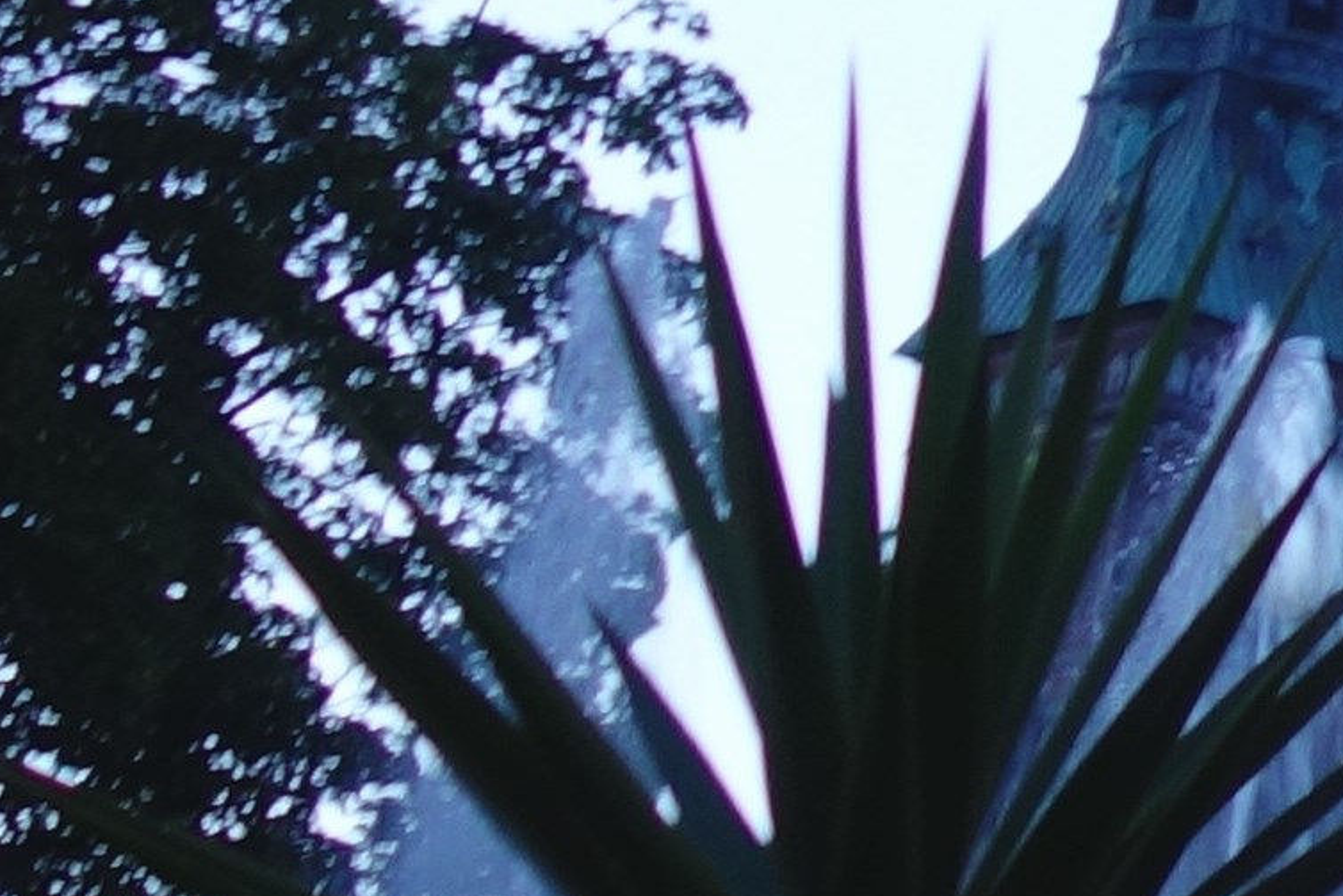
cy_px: -502
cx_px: 3562
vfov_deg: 6.0
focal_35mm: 225
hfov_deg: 8.2
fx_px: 8395
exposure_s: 1/15
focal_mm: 11.6
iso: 125
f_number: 2.2
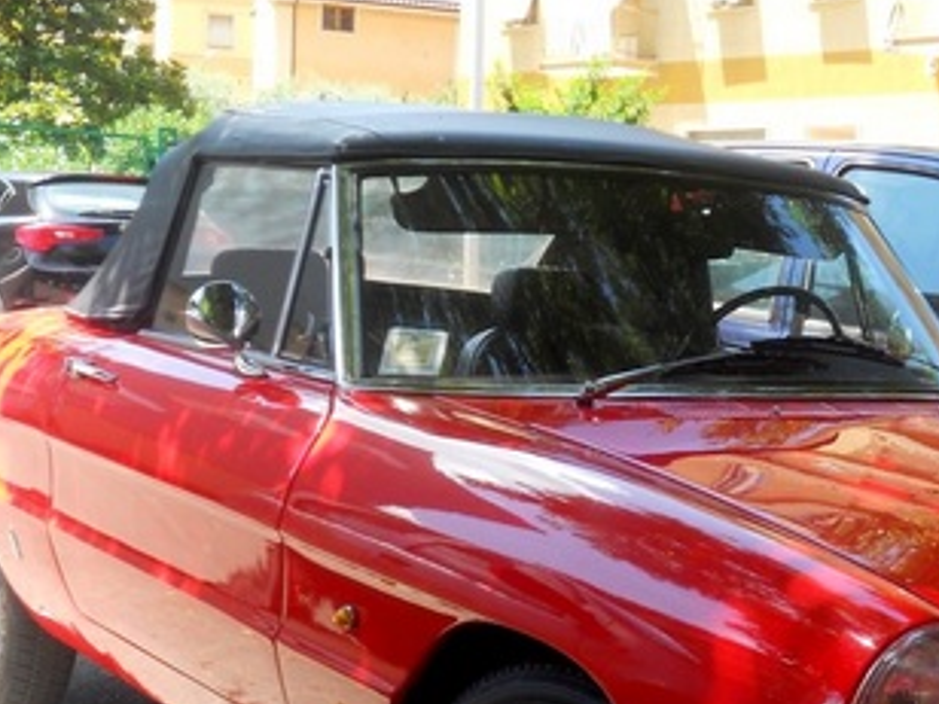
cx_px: 811
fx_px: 2143
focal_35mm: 79
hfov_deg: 24.1
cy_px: 555
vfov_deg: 18.5
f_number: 3.9
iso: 80
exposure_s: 1/100
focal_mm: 6.9
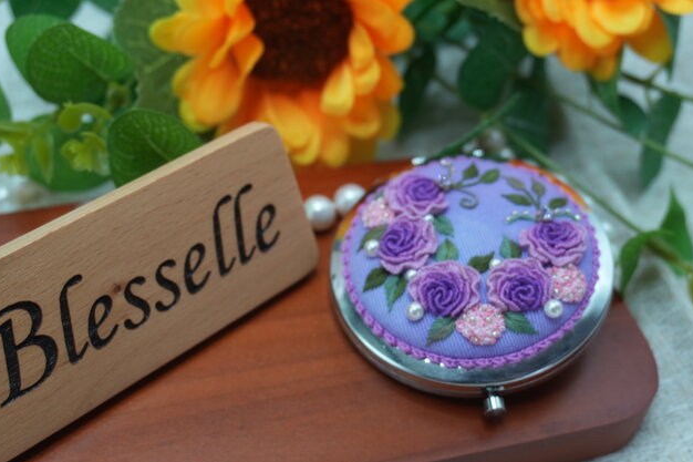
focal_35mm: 48
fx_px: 914
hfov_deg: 41.5
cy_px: 227
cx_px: 344
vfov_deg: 28.3
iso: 400
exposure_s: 1/60
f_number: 5
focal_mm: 31
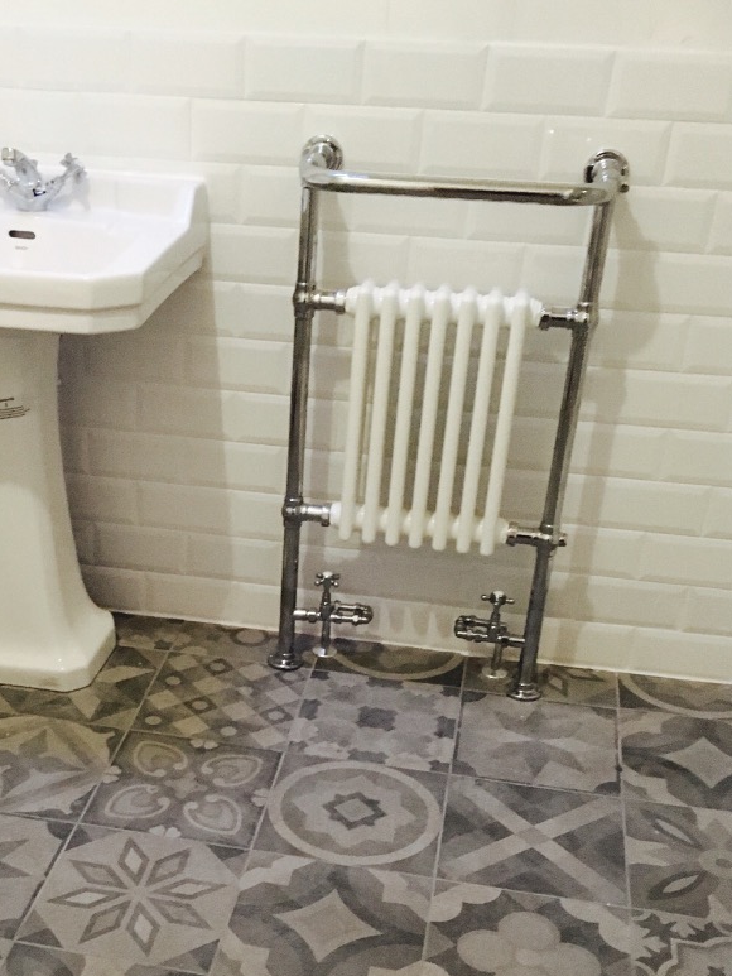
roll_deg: -0.9
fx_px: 1268
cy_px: 697
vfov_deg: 41.2
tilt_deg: -31.7
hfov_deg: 31.8
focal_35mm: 45
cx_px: 217
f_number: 2.2
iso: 250
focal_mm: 4.15
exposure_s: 1/17
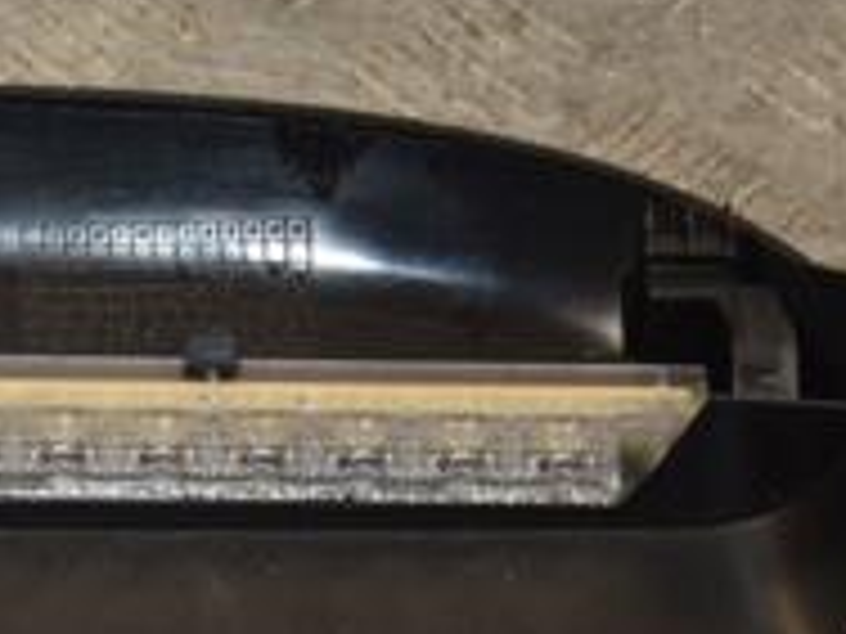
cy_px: 292
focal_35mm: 221
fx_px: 5401
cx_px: -130
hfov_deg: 8.9
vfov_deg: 6.7
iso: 800
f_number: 4.8
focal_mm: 48
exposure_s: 1/200
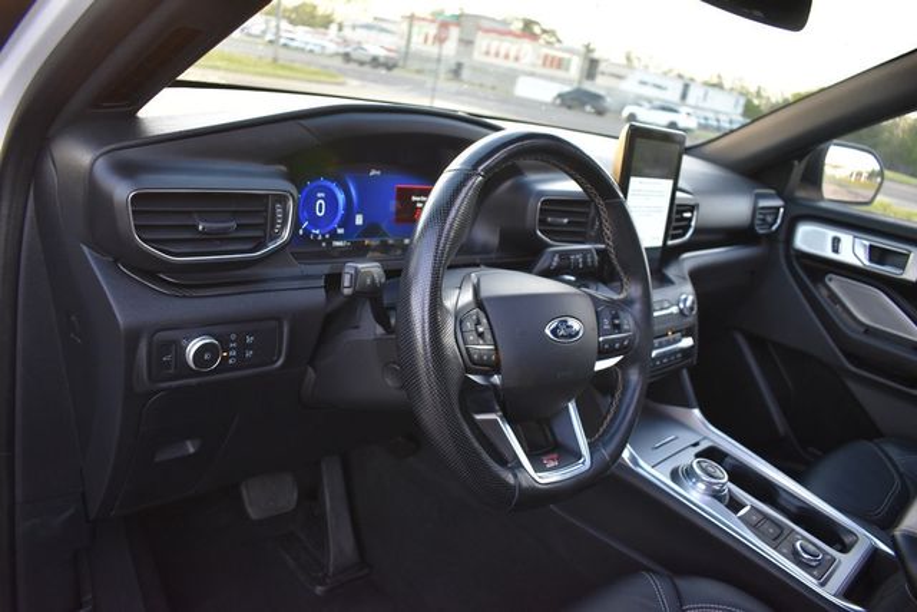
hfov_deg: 67.4
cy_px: 306
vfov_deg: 48.0
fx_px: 688
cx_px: 458
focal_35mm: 27
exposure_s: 1/200
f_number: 3.5
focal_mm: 18
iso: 800
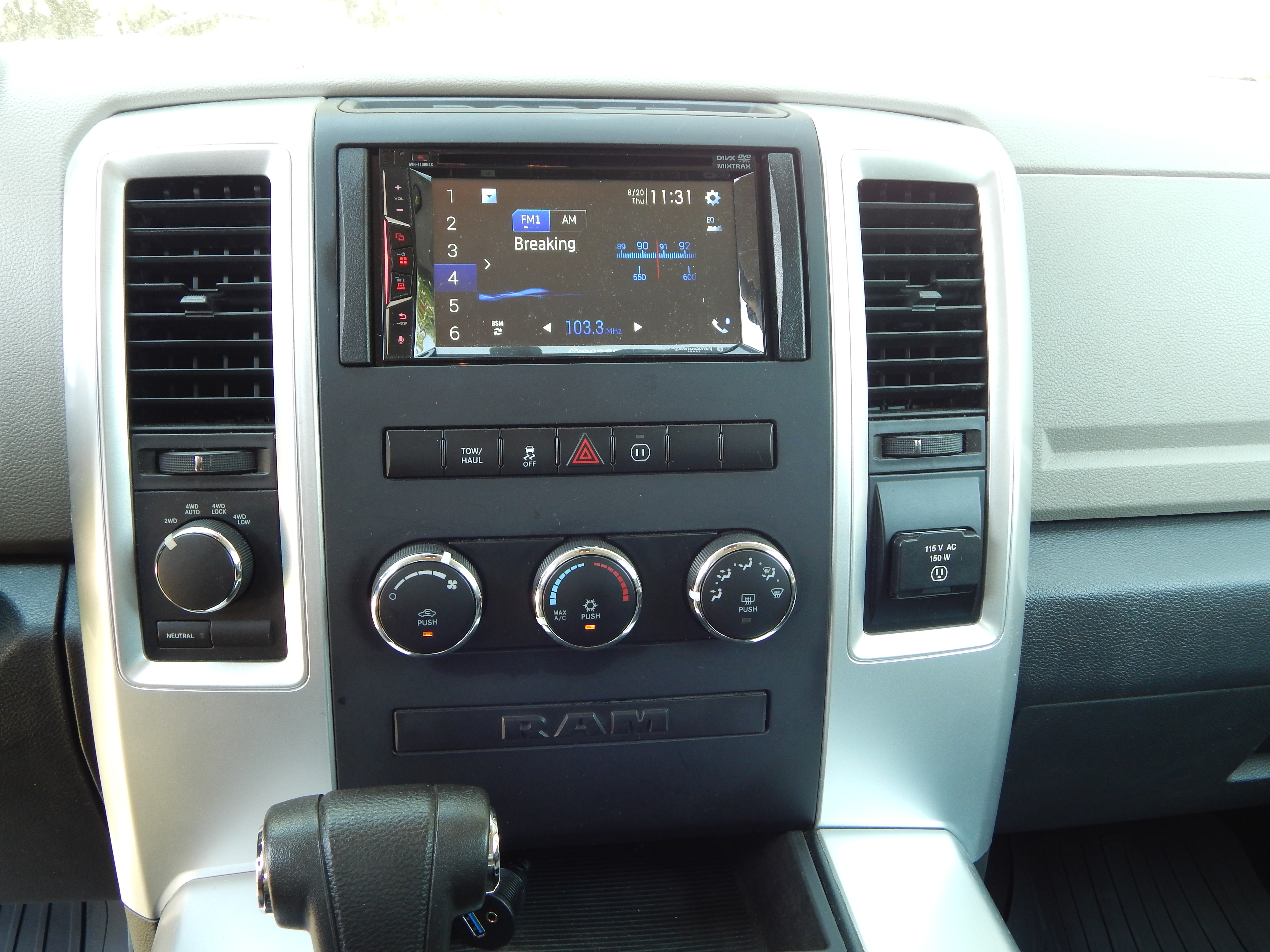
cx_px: 635
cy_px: 476
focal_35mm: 35
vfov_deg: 40.7
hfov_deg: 52.6
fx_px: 1284
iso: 160
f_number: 3.3
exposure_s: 1/30
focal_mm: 6.1
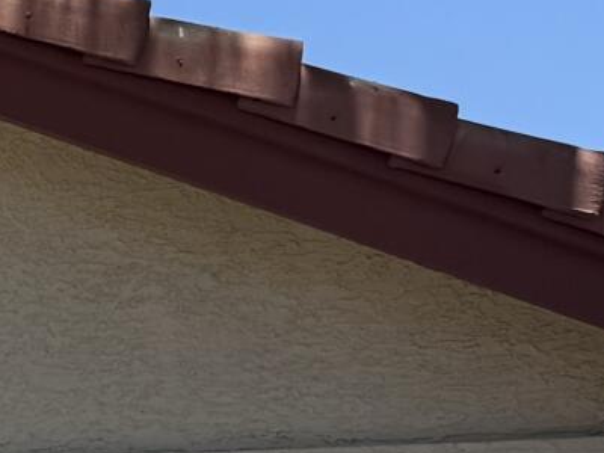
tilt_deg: +8.5
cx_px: -998
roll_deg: +1.6
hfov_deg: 9.4
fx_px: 3141
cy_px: 575
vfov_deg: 8.2
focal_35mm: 180
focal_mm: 6.76
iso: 80
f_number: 1.78
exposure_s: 1/3584
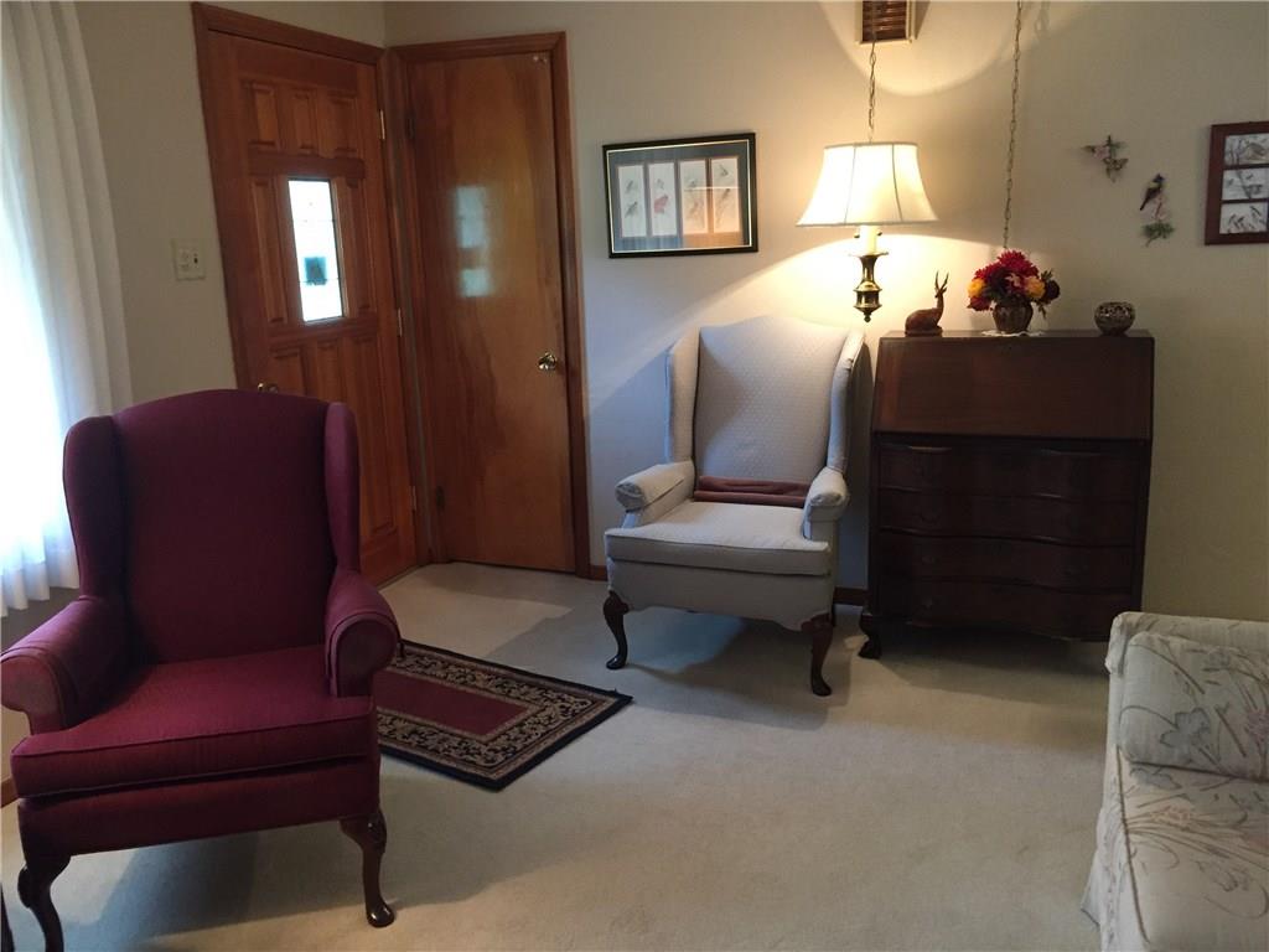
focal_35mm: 29
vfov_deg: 48.2
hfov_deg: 61.7
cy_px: 476
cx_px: 634
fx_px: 1063
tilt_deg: -14.4
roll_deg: +2.4
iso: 250
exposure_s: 1/30
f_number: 2.2
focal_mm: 4.15
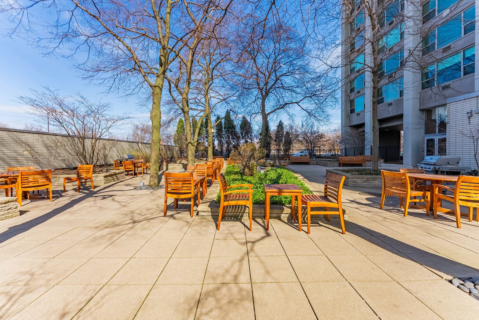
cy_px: 160
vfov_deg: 81.3
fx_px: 186
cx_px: 240
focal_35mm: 14
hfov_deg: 104.2
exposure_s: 1/6400
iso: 200
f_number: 7.1
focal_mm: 14
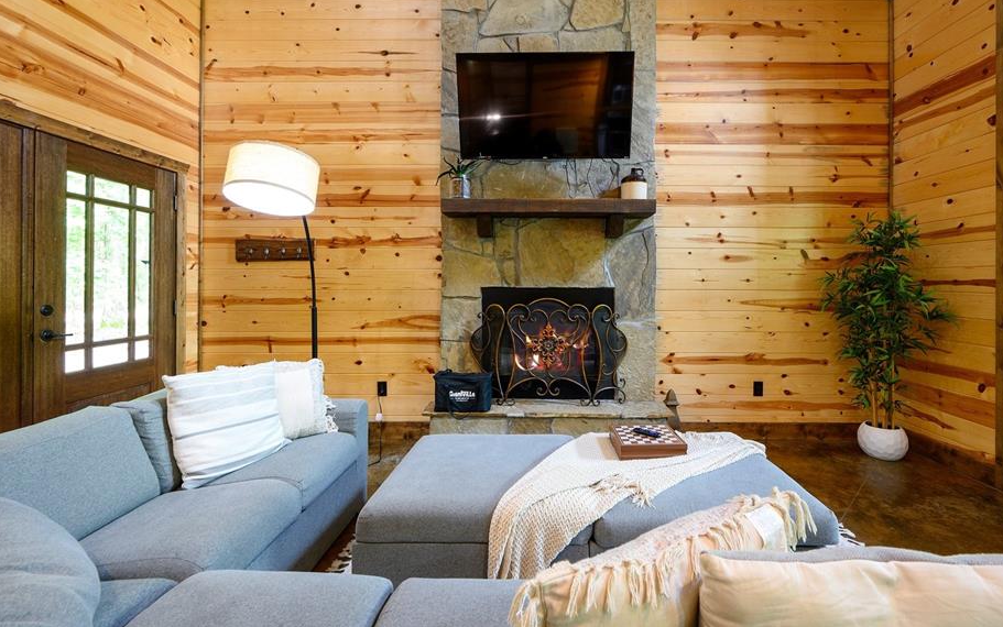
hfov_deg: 97.6
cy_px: 282
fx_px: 437
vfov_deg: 71.1
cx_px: 542
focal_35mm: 16
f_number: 9
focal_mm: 14
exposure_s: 1/1.67
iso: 250
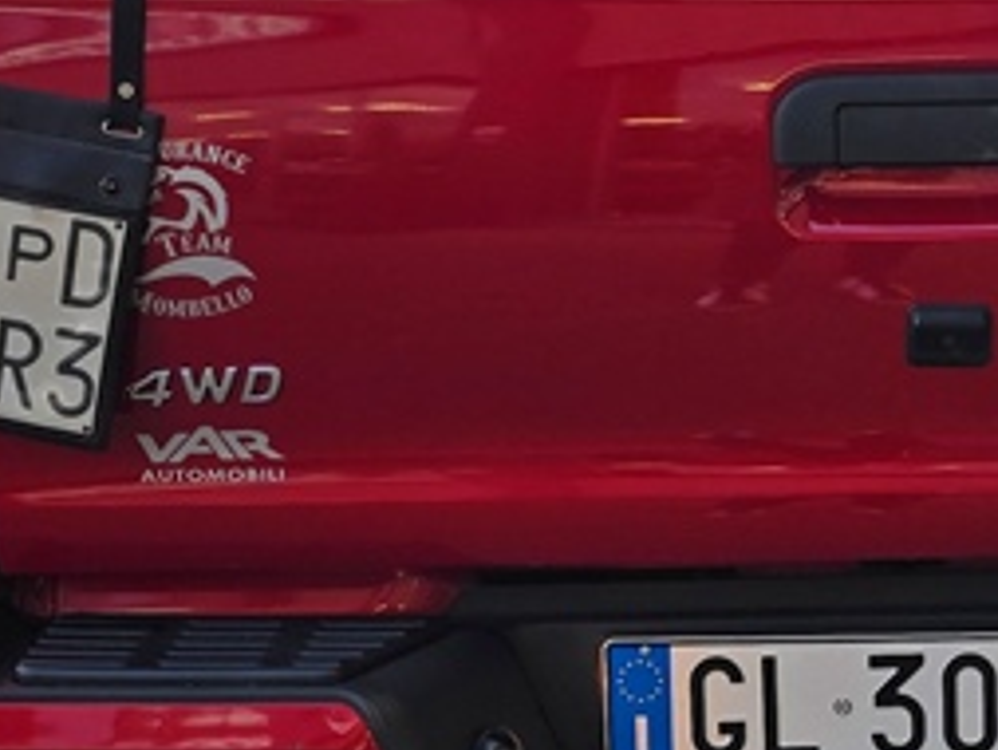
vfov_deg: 15.9
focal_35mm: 93
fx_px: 2683
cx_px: 809
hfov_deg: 20.8
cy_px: 414
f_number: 1.7
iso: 64
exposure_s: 1/180
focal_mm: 6.3
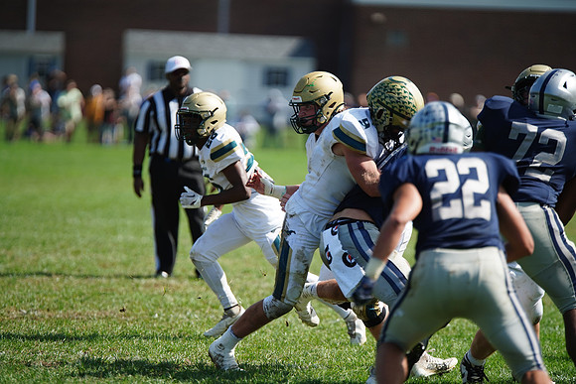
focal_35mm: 274
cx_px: 288
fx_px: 4385
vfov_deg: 5.0
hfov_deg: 7.5
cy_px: 192
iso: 400
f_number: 2.8
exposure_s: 1/4000
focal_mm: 274
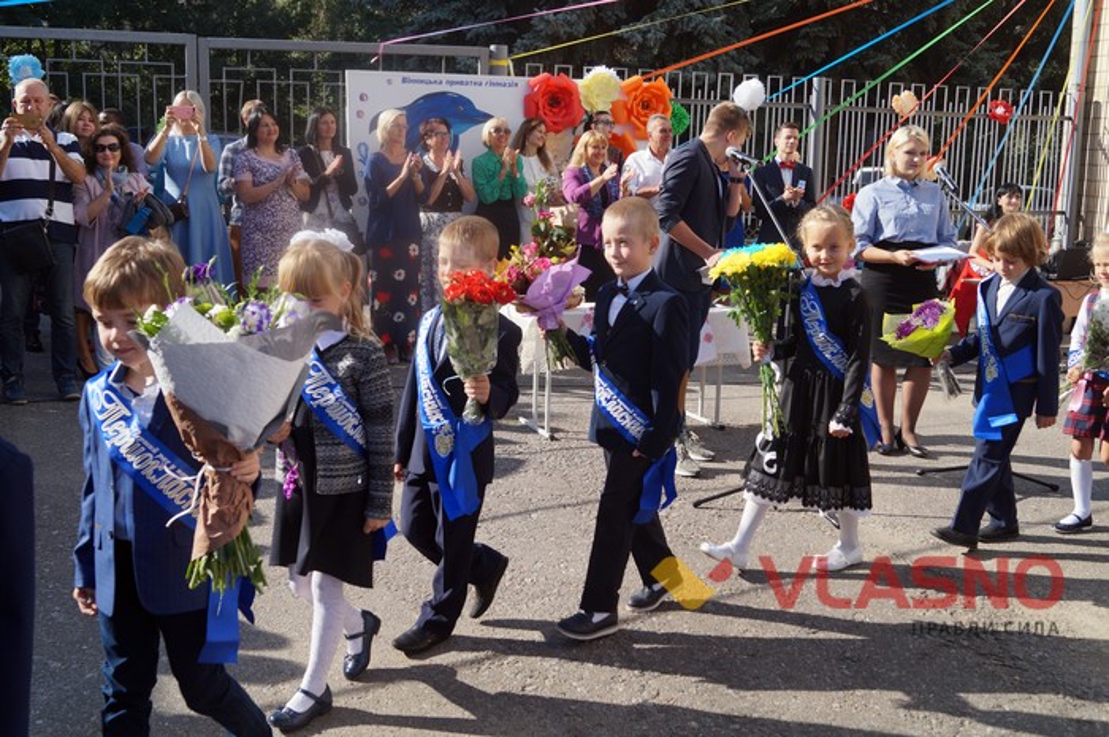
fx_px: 1108
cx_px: 554
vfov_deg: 36.8
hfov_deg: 53.2
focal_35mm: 36
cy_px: 368
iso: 100
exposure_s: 1/320
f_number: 5.6
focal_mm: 24
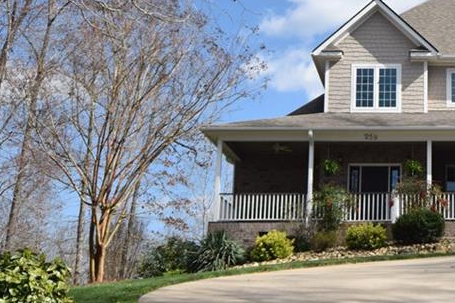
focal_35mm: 81
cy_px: 100
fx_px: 1023
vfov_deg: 16.8
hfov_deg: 23.8
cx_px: 468
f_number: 9
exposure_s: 1/320
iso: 200
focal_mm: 24
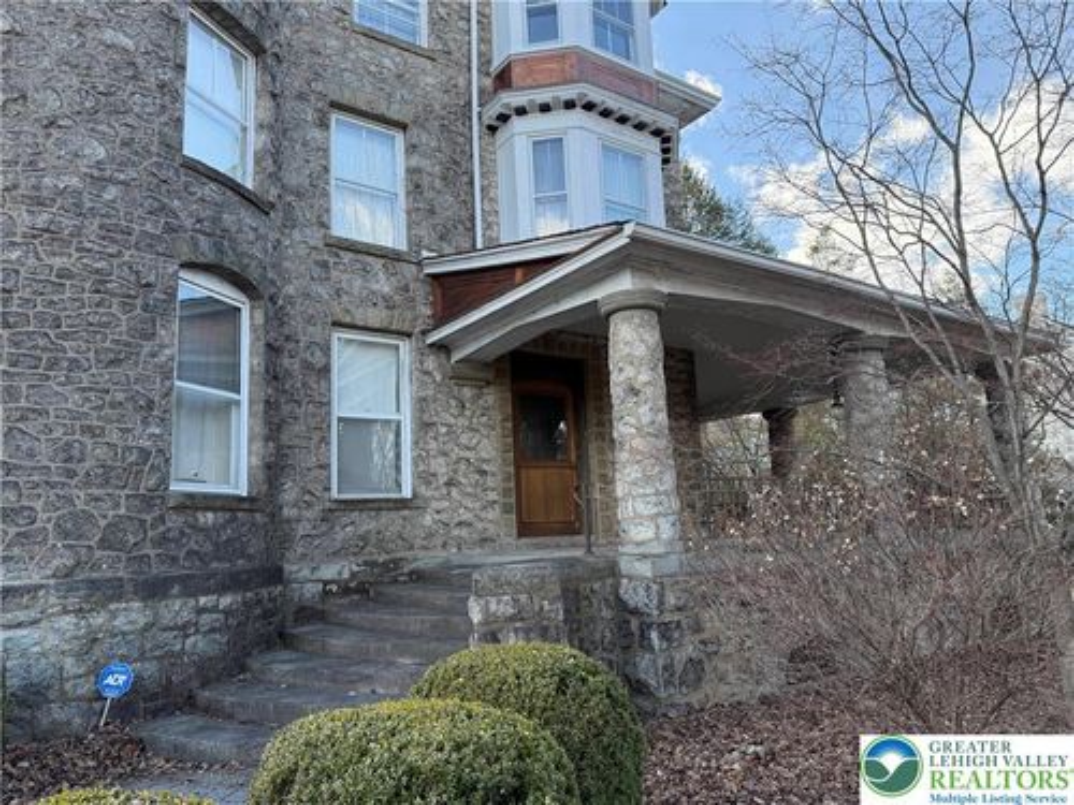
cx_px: 537
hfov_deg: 71.6
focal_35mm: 24
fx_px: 745
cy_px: 402
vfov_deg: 56.8
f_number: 1.78
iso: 100
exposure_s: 1/654
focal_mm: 6.76
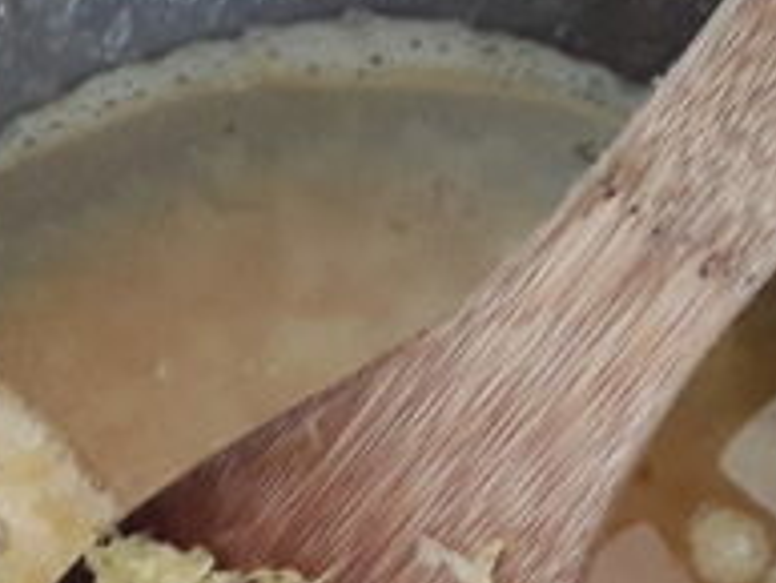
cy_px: 834
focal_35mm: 98
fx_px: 2198
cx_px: 253
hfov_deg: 19.9
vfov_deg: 14.3
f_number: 1.9
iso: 160
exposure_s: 1/20
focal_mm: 2.91
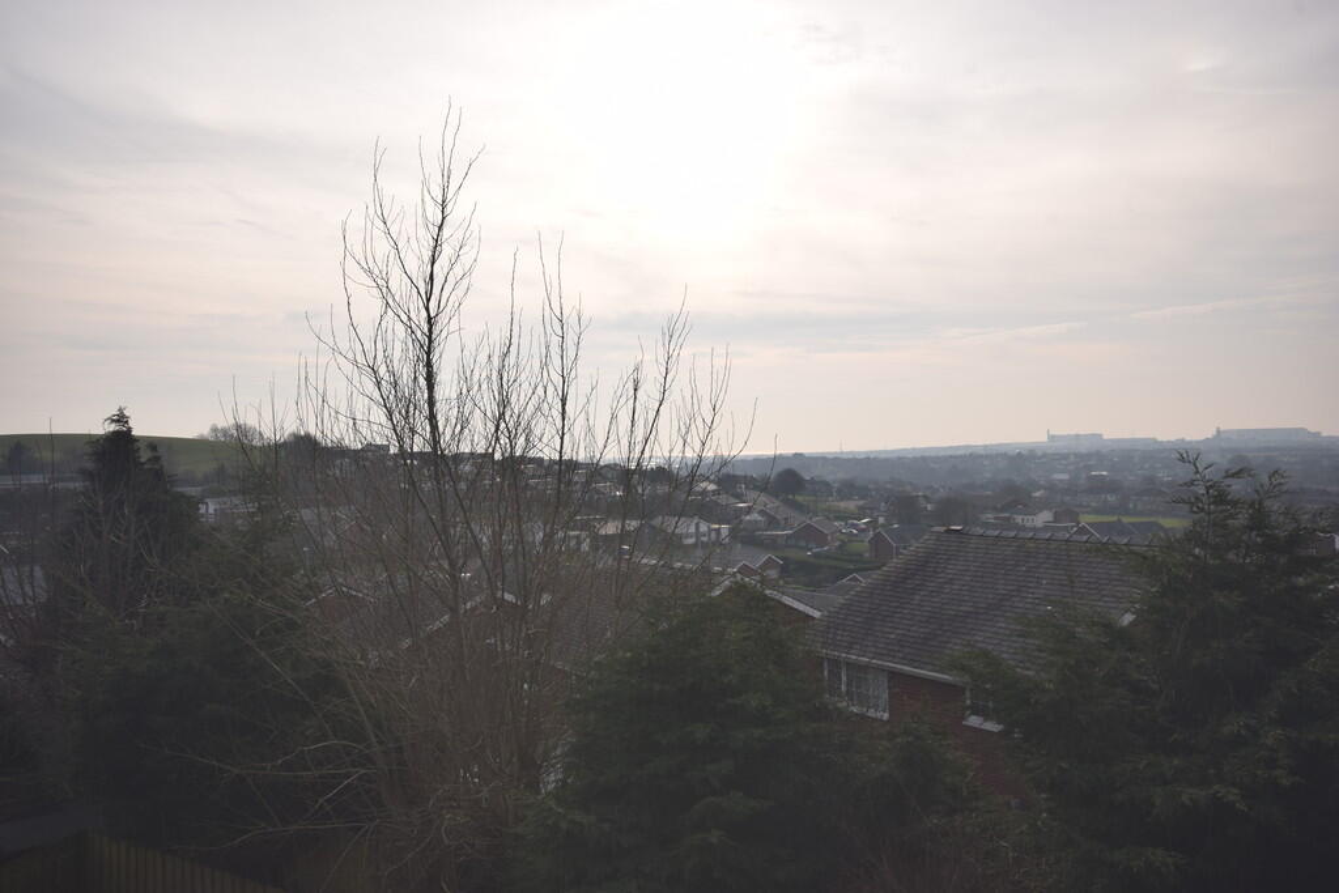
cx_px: 670
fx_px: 1116
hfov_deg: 61.9
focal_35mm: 30
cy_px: 446
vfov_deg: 43.6
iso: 100
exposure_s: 1/200
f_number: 11
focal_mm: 20
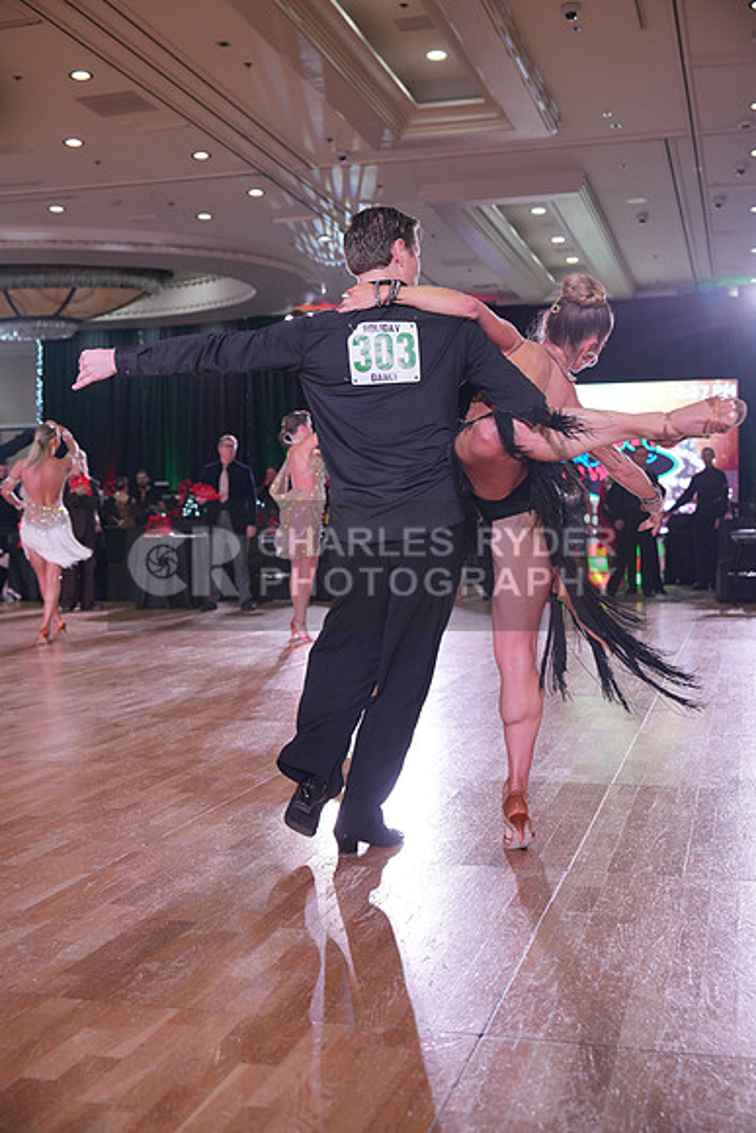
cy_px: 566
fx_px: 1354
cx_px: 378
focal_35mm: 43
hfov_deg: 31.2
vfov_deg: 45.4
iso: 1600
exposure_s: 1/500
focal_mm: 43
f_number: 4
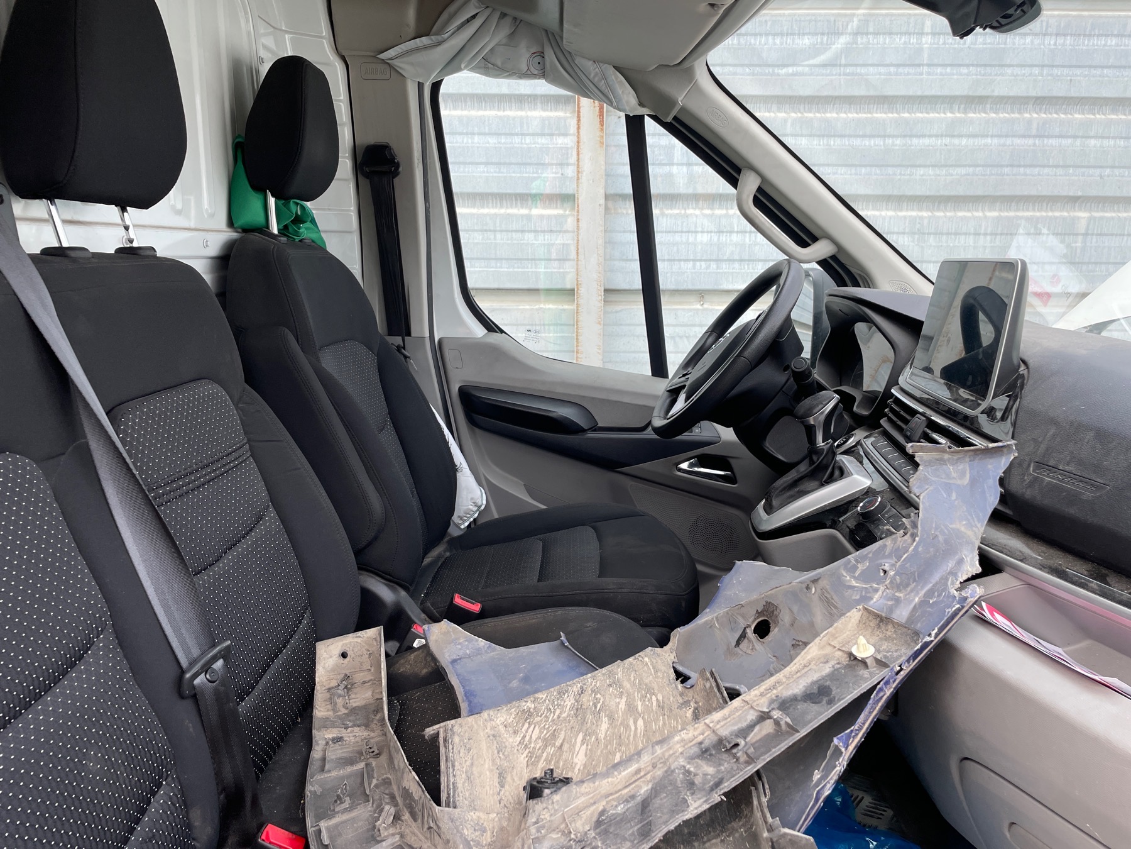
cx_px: 566
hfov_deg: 67.3
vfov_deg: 53.1
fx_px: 849
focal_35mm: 26
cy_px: 424
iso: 50
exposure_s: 1/561
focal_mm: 4.2
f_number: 1.6
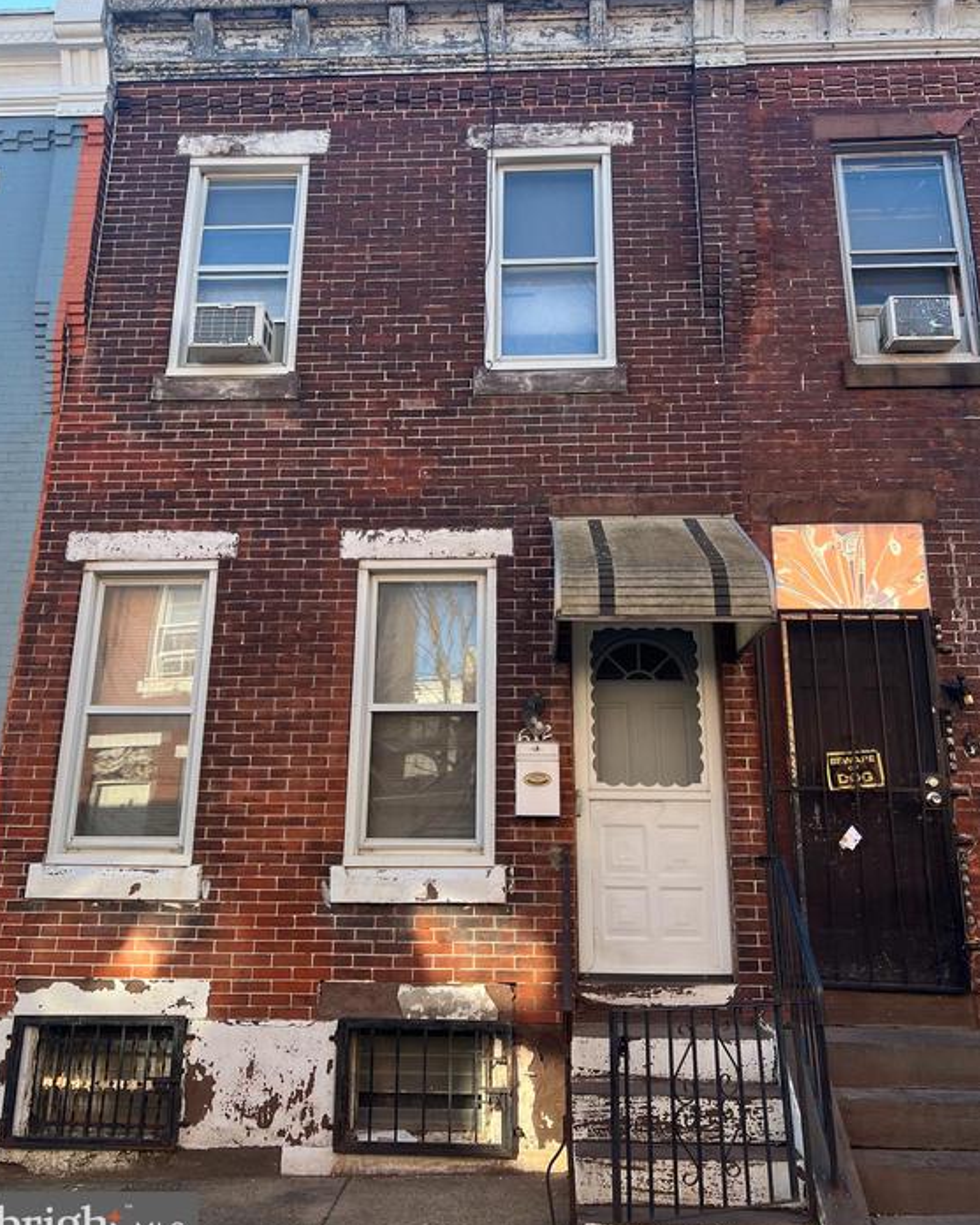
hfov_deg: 51.5
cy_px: 588
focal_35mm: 28
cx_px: 486
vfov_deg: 62.2
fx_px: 1015
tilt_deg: +17.4
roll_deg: -0.9
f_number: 1.5
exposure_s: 1/705
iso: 50
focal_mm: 5.7
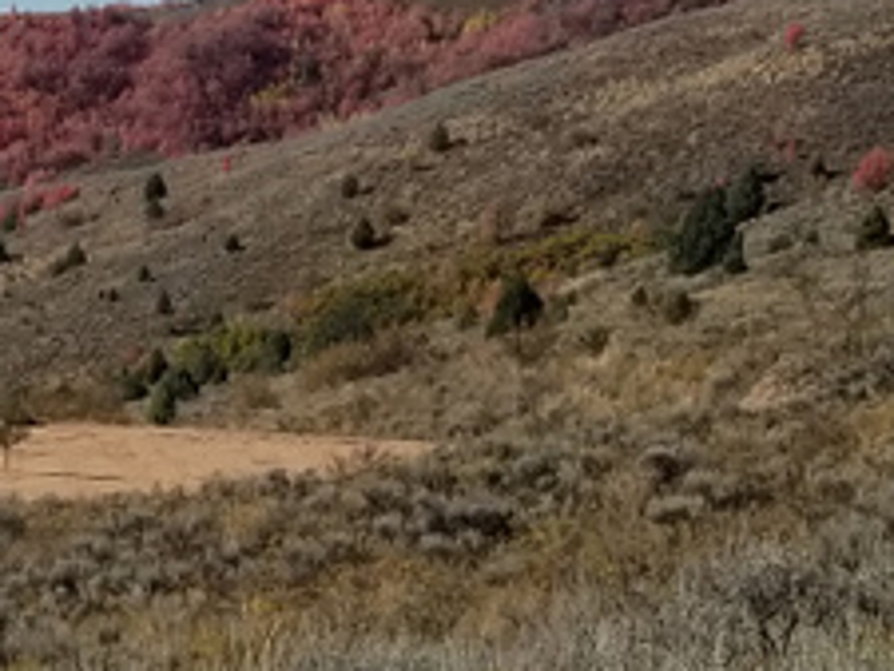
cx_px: -223
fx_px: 1912
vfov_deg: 19.2
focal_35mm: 74
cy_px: -52
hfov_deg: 23.6
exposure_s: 1/3992
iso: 50
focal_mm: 4.25
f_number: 1.7
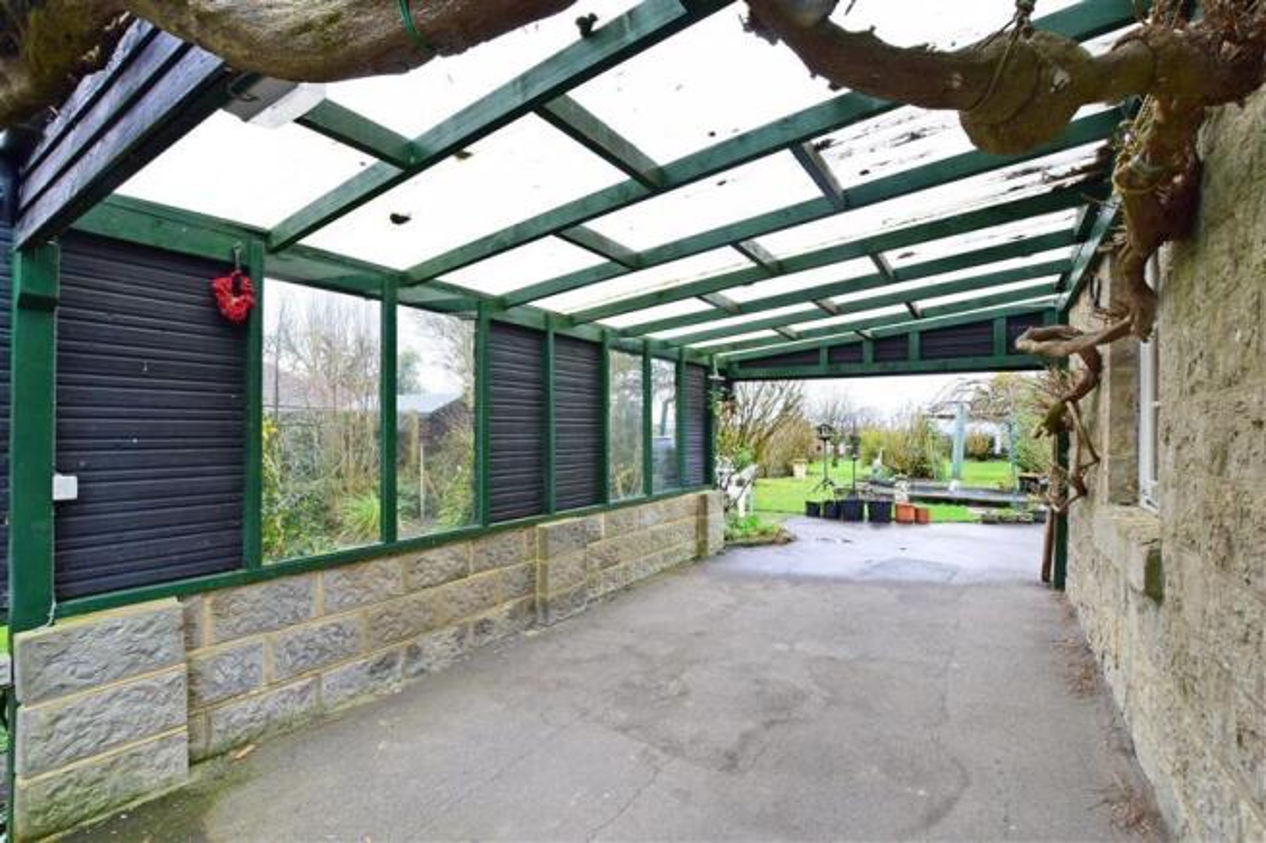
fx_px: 527
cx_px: 633
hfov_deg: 100.4
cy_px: 422
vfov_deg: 77.3
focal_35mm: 15
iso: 400
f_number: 14
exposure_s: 1/25
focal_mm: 10
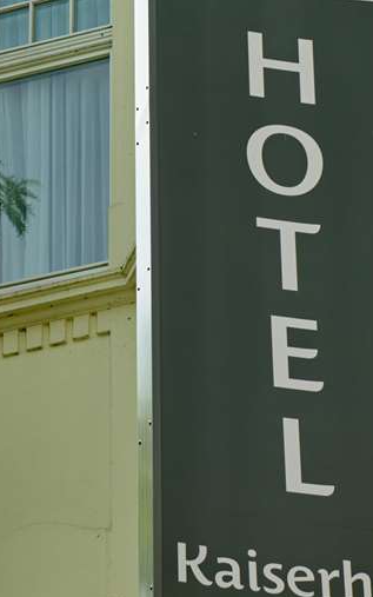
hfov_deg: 6.2
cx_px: 74
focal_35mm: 211
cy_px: 204
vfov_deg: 9.9
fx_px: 3431
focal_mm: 70
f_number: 5.6
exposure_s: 1/250
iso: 64
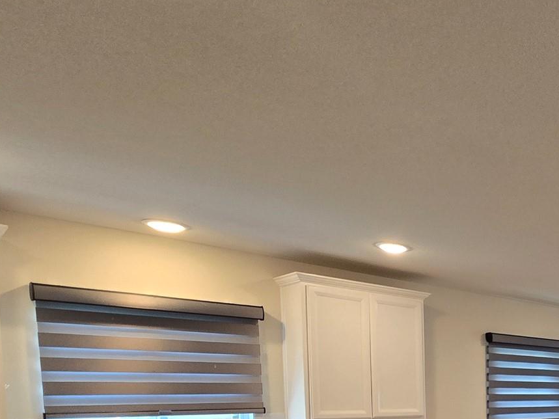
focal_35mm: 31
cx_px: 658
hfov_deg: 41.6
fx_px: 501
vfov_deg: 39.3
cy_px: 433
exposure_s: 1/60
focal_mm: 2.2
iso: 100
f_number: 2.2
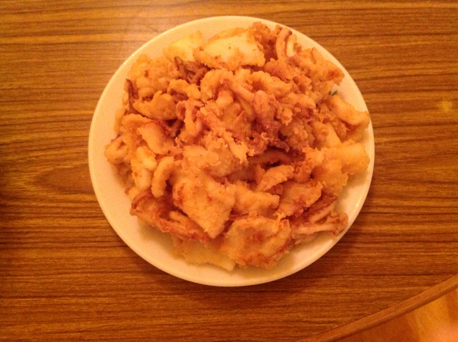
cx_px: 229
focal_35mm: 35
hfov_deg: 52.7
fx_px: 462
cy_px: 171
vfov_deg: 40.6
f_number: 2.4
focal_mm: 4.28
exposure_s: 1/15
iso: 800
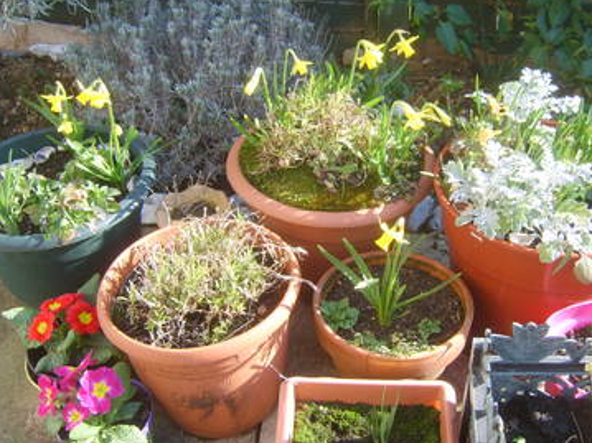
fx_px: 650
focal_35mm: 38
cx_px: 322
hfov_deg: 48.9
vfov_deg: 37.7
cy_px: 209
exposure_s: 1/65
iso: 50
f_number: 4
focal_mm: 8.13
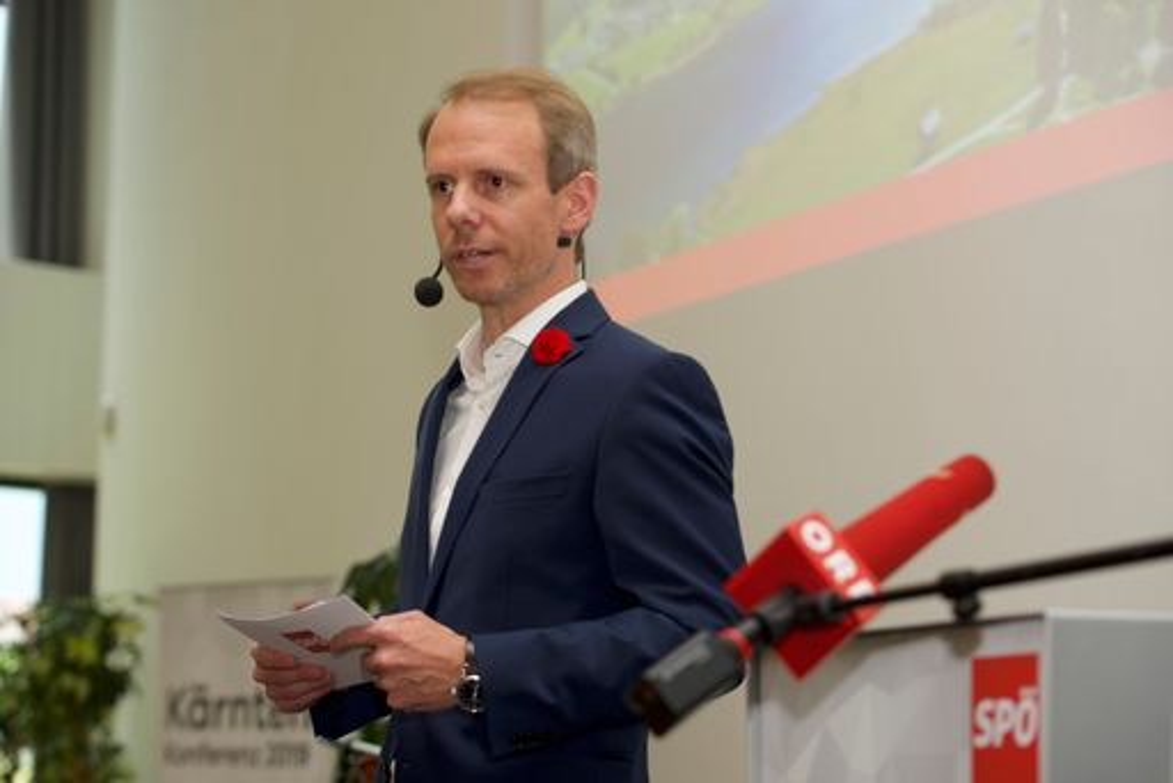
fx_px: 2934
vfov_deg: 15.2
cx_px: 586
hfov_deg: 22.6
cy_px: 392
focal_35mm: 90
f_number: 4.5
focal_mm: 90
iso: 400
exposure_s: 1/60
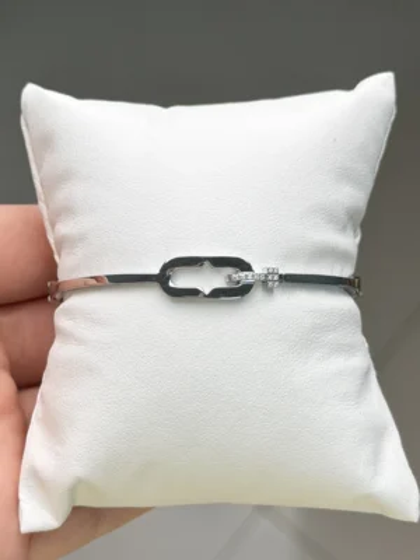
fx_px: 777
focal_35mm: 48
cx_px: 210
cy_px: 280
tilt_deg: -74.9
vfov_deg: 39.7
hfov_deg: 30.3
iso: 80
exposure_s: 1/975
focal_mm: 6.76
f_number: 1.78
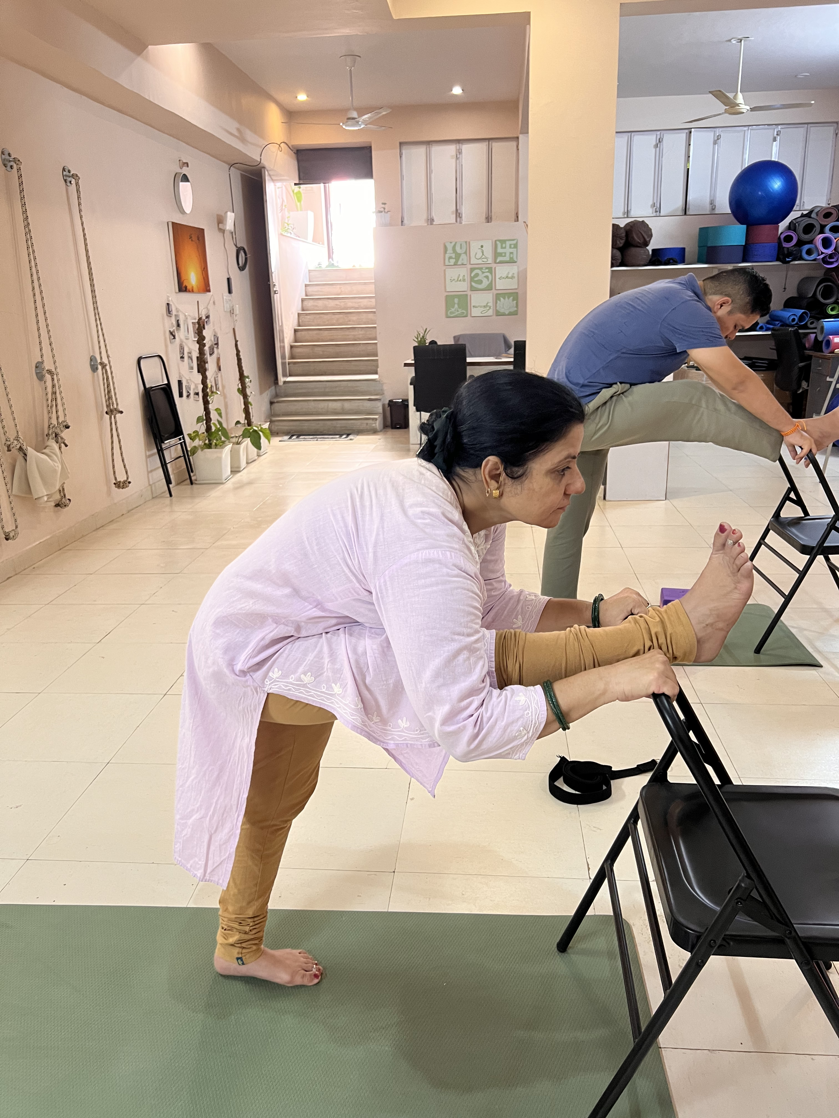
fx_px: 840
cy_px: 559
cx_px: 420
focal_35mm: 26
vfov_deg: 67.3
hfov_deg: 53.1
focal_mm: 5.7
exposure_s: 1/50
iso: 160
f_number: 1.5
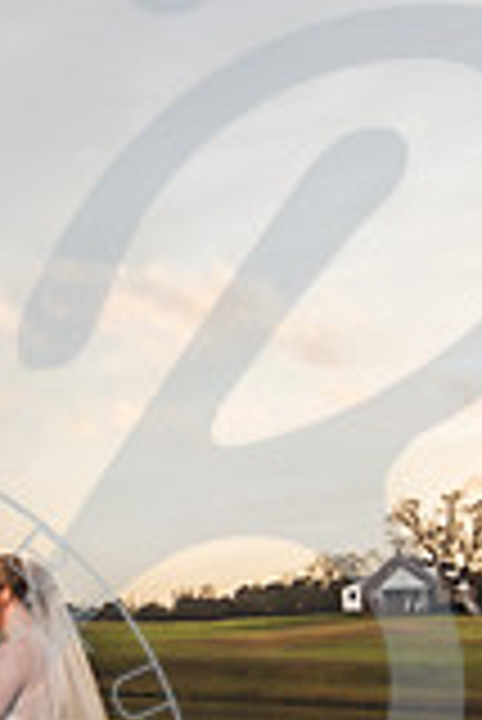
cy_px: 508
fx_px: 902
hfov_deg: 27.9
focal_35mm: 45
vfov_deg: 42.7
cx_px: -14
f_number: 2.8
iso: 320
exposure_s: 1/1600
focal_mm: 16
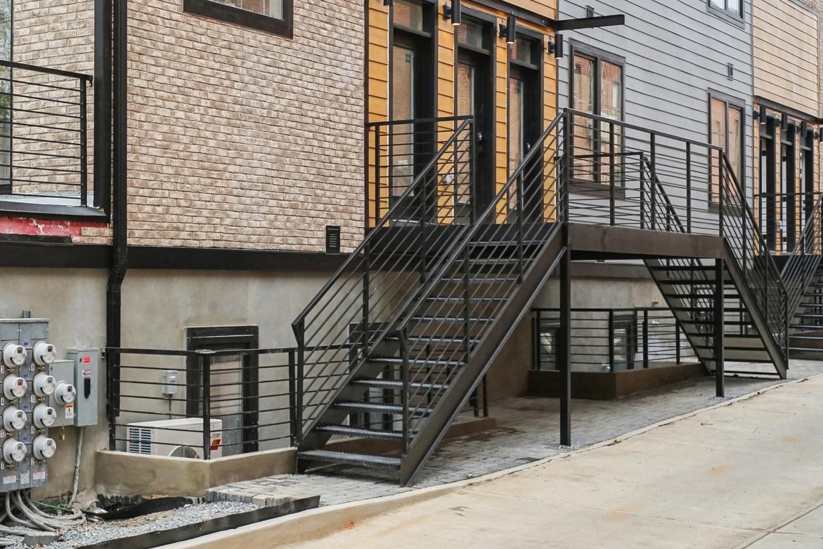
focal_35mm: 62
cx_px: 214
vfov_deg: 21.8
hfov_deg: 31.8
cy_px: 169
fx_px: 1417
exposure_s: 1/250
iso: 800
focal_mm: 35
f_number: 9
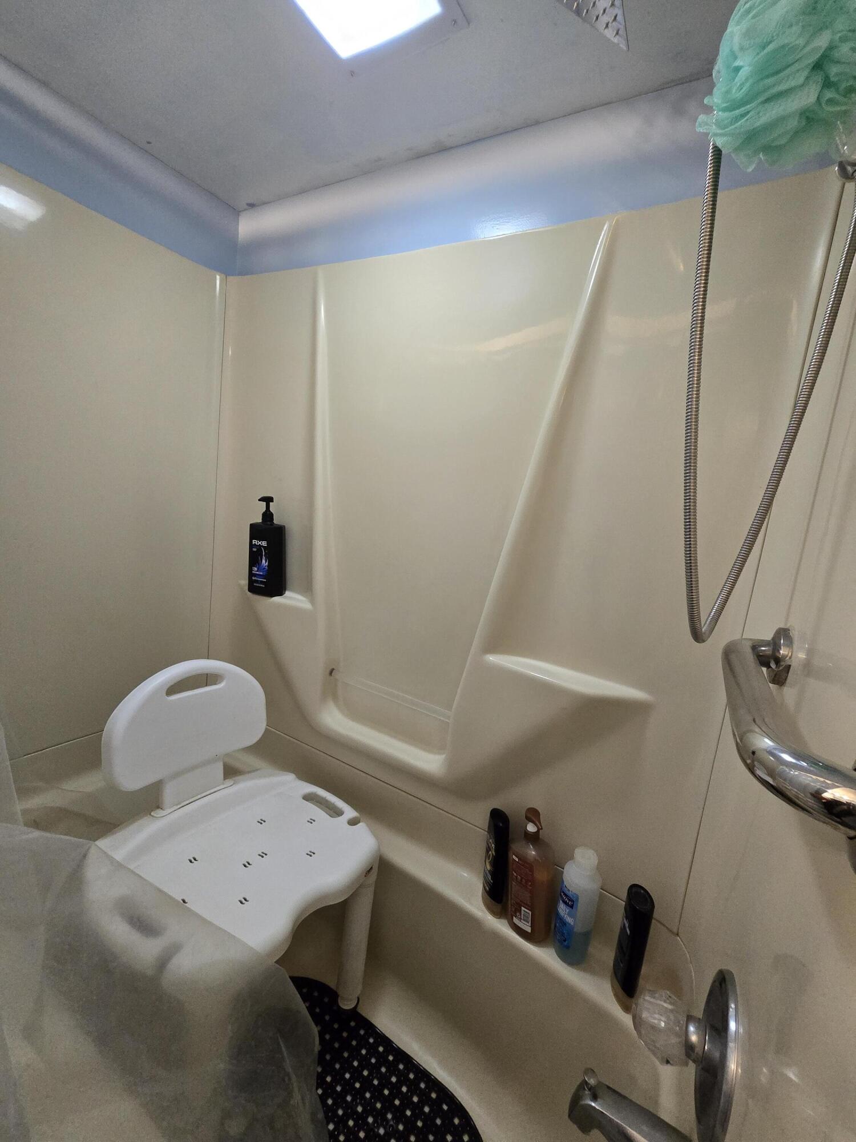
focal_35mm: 13
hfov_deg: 89.9
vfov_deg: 106.2
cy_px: 571
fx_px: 429
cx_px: 428
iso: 500
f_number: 2.2
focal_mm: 2.2
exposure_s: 1/60
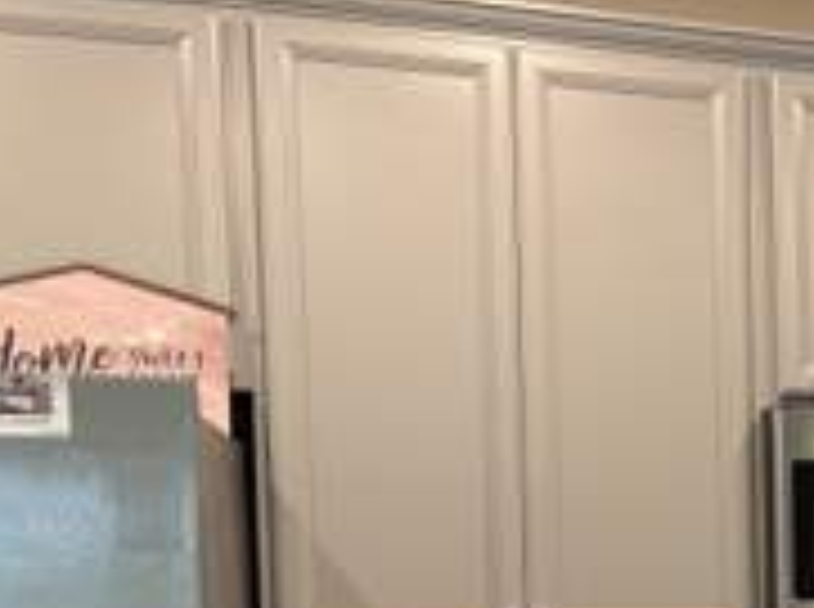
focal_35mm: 69
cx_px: 1030
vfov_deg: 20.1
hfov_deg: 24.9
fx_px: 1619
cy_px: 691
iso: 125
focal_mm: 5.96
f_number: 1.6
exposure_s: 1/60
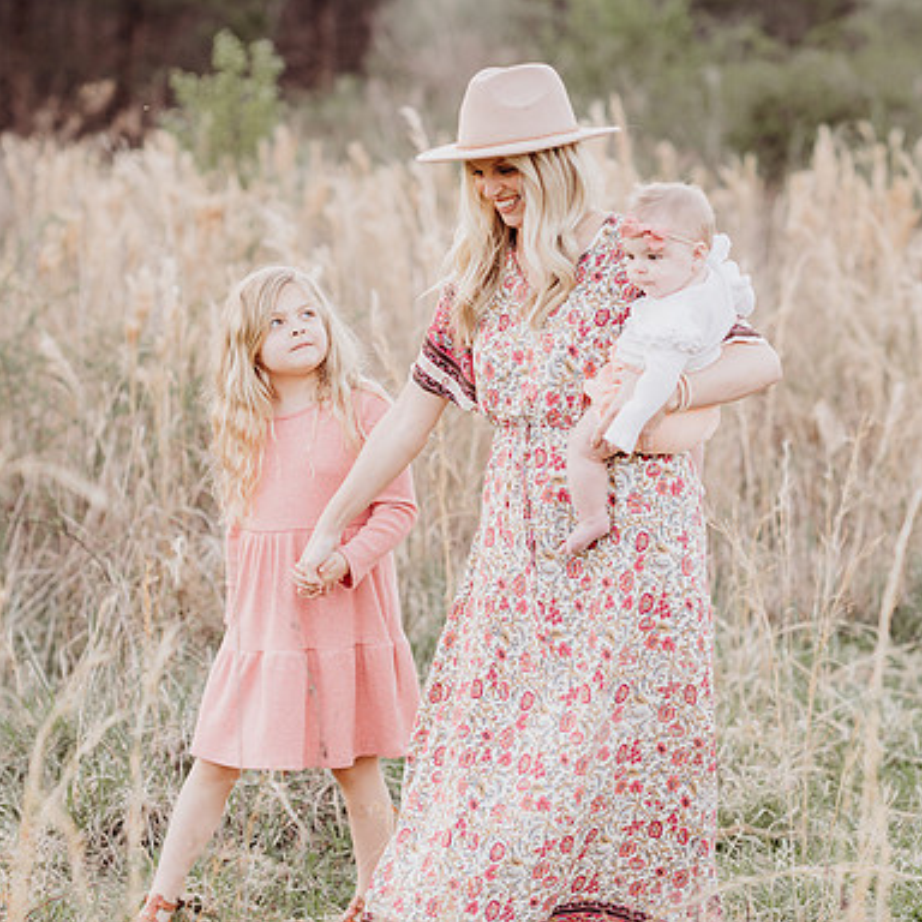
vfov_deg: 16.0
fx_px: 3285
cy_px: 462
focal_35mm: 109
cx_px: 475
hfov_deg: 16.0
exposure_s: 1/320
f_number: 2.5
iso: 320
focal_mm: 85
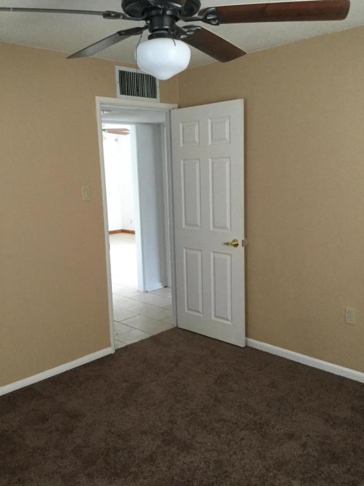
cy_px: 243
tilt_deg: -9.9
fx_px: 435
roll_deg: +2.0
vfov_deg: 58.4
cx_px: 182
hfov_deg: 45.4
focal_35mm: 31
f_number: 2.4
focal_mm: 3.3
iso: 200
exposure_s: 1/20
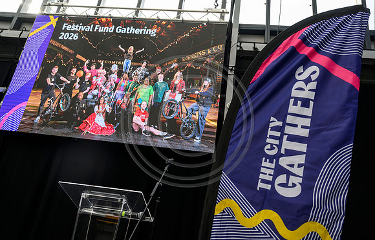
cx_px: 197
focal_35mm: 26
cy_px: 108
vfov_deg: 49.0
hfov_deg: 70.9
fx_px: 263
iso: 500
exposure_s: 1/800
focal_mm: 24
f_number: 4.5
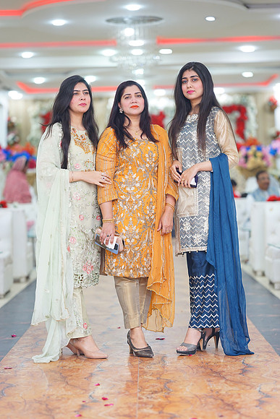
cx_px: 140
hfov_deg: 16.1
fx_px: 991
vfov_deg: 23.9
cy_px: 210
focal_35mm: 85
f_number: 2
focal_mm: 85
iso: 400
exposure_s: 1/160
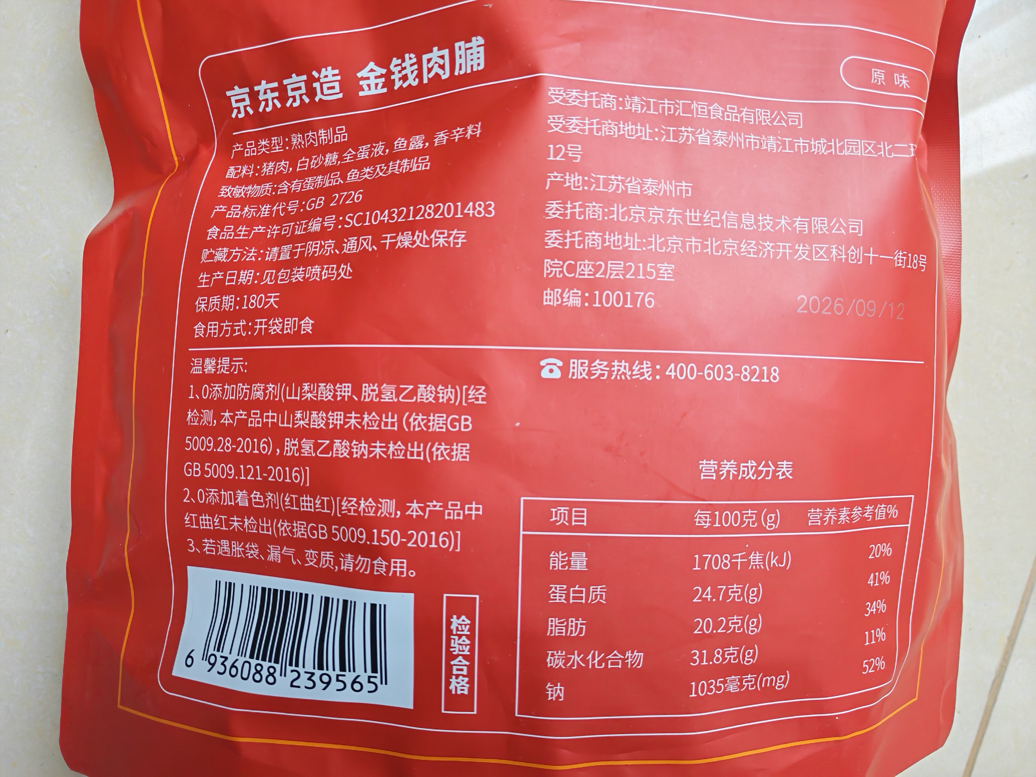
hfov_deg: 71.6
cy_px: 388
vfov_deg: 56.8
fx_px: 718
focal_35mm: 24
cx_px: 518
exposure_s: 1/33
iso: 800
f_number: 1.95
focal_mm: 6.67
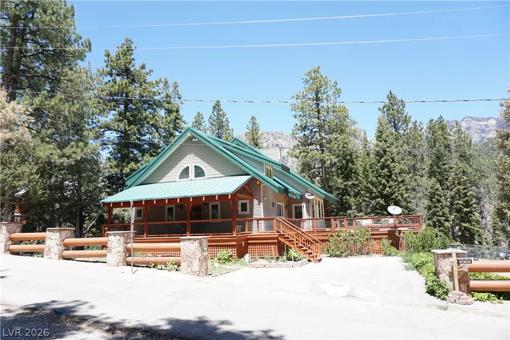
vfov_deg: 53.1
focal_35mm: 24
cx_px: 255
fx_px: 340
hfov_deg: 73.7
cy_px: 170
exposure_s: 1/160
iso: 100
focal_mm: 16
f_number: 5.6
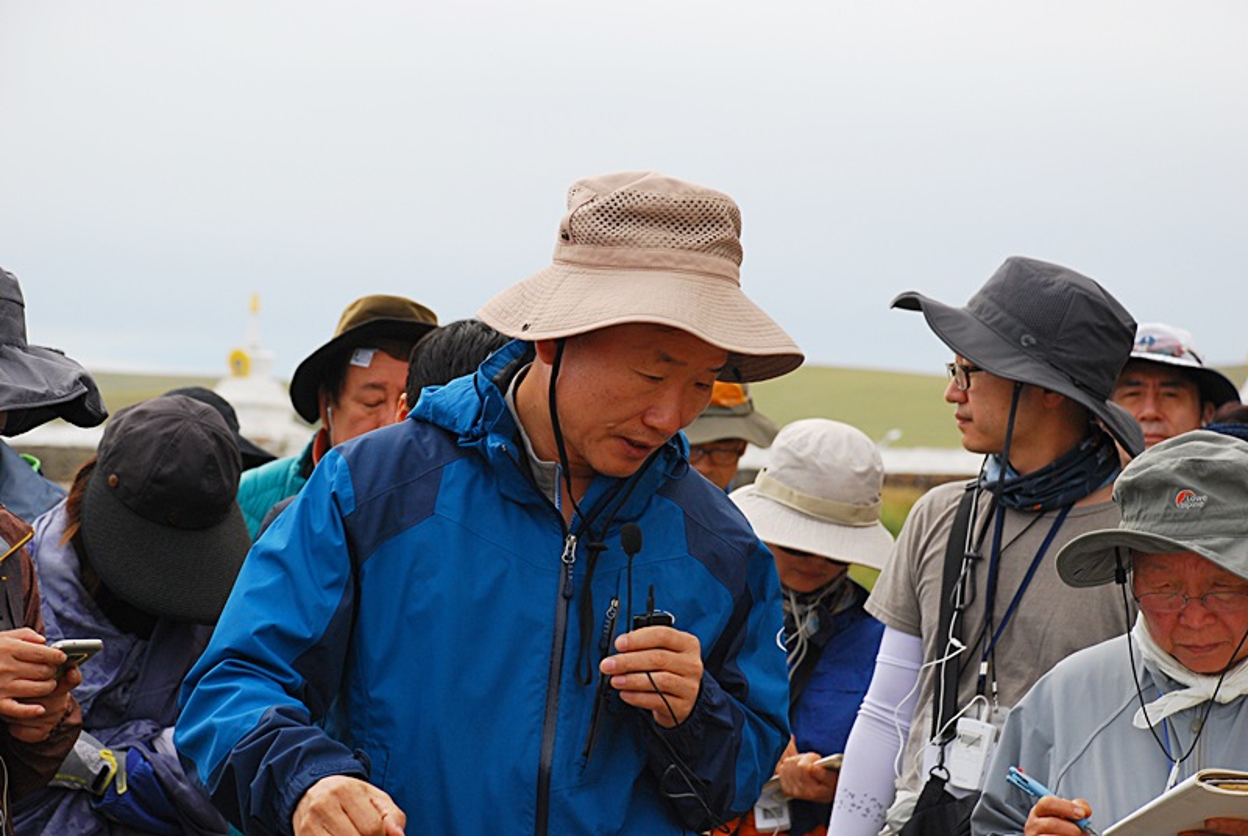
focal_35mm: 112
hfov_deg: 18.2
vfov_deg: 12.2
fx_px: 3906
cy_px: 418
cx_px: 624
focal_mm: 75
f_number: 6.3
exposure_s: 1/640
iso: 400
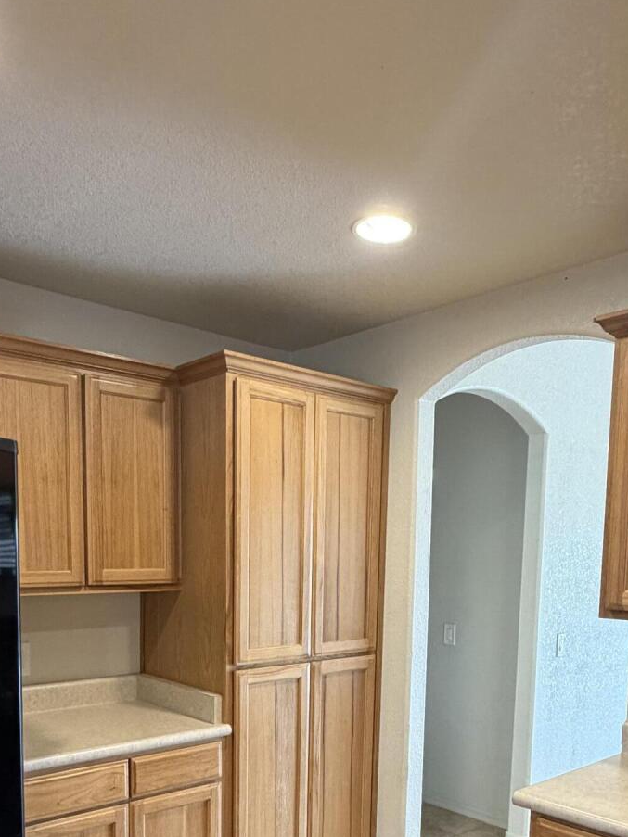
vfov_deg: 55.4
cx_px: 312
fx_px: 750
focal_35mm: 31
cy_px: 633
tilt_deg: -4.9
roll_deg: -0.8
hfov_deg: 45.4
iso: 320
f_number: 2.2
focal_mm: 2.22
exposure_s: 1/60
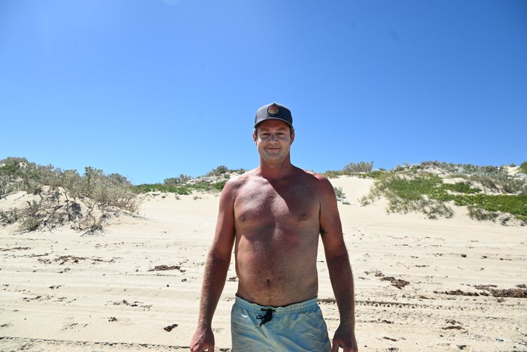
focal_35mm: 24
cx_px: 264
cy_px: 176
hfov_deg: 73.7
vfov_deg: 53.2
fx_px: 352
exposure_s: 1/320
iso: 100
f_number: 7.1
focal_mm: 24
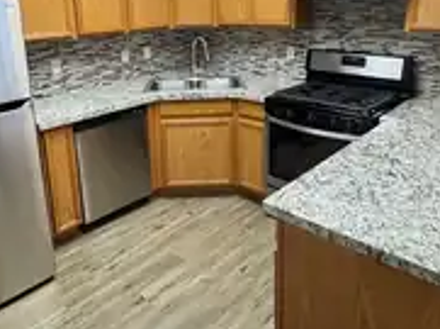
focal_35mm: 31
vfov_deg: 43.9
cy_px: 85
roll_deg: +2.9
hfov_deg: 58.2
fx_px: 393
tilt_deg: -13.2
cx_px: 190
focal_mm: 2.22
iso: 320
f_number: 2.2
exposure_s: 1/120
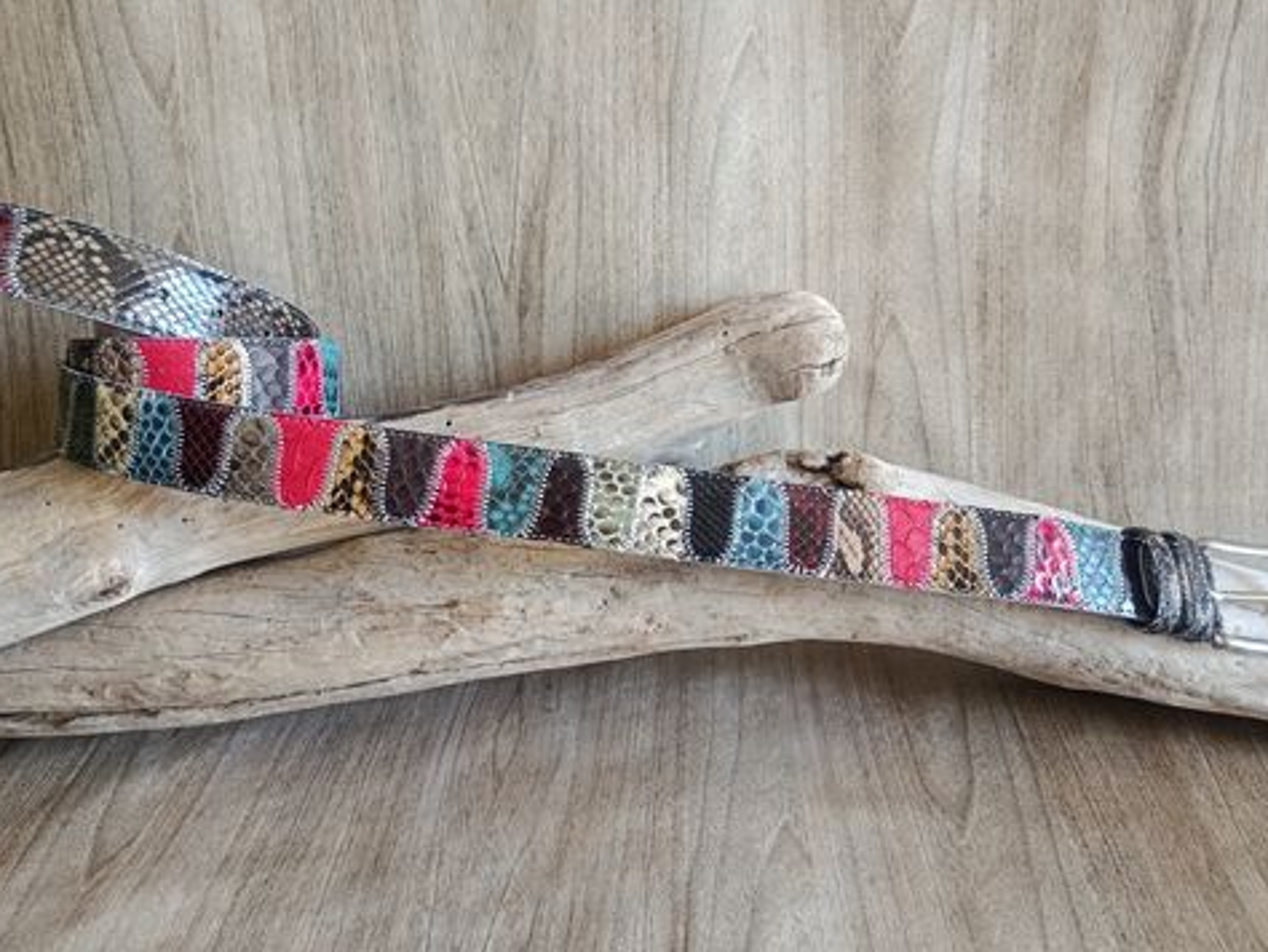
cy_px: 420
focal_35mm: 27
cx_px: 638
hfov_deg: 65.3
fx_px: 990
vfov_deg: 51.3
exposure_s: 1/33.3
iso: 1179
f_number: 1.7
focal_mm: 5.24
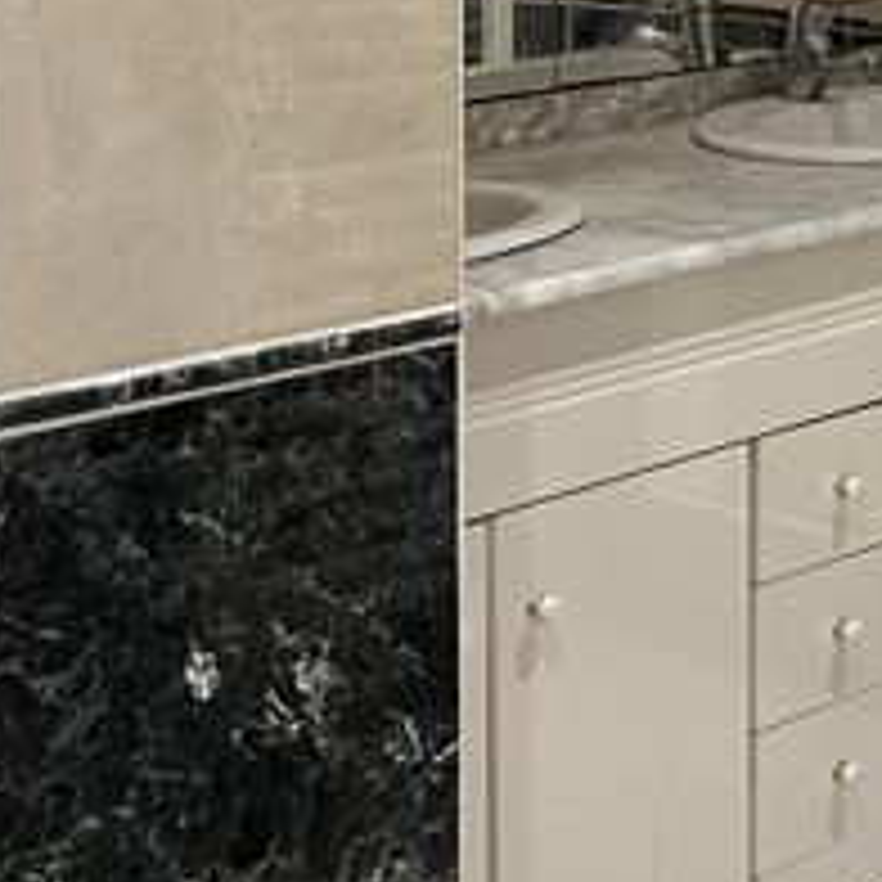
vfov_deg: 17.8
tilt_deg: -3.5
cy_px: -122
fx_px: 2710
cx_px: 1048
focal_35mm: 94
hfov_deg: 17.6
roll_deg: +0.3
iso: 320
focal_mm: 5.1
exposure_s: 1/50
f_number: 1.6
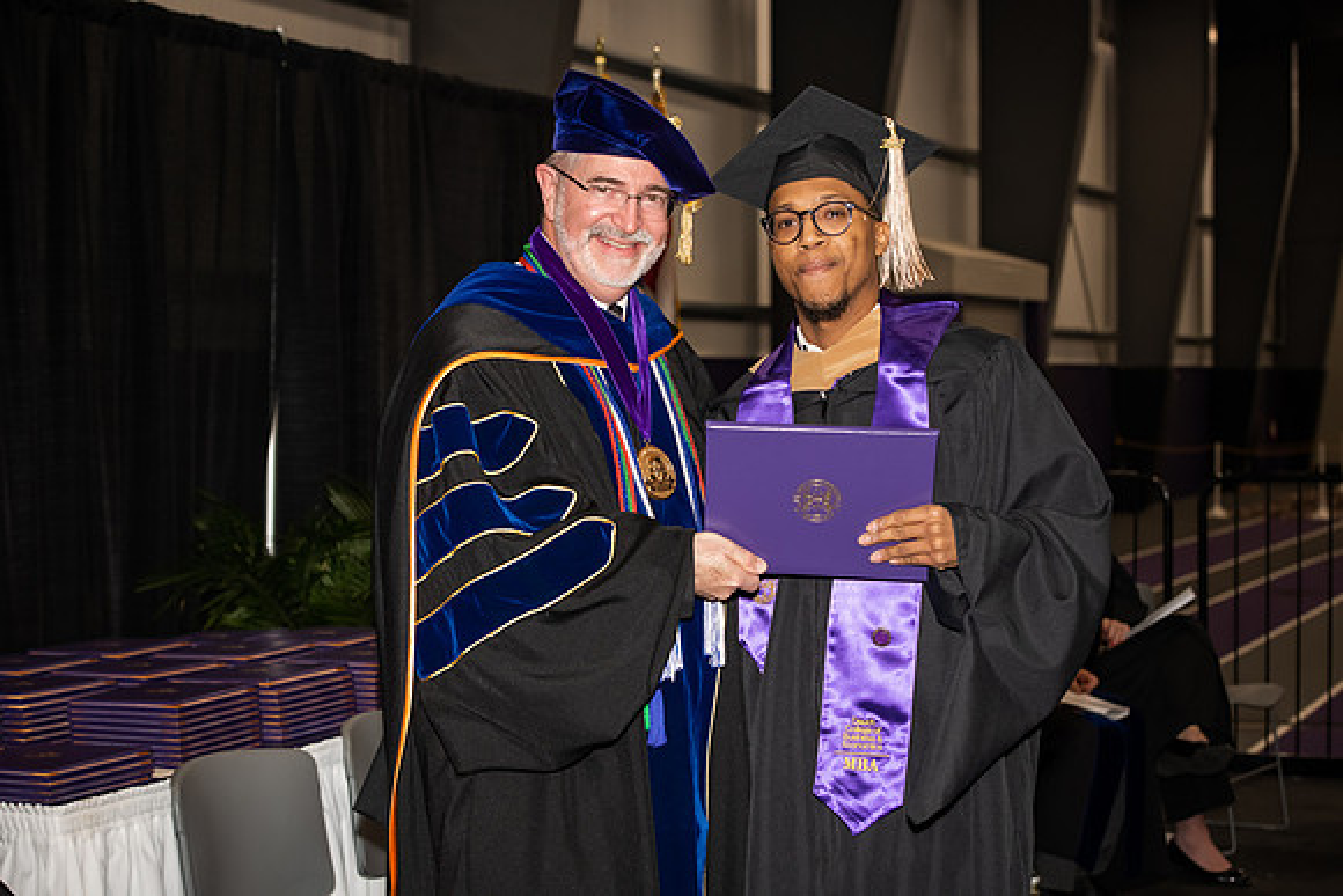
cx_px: 672
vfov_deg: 19.5
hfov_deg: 28.8
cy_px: 448
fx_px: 2612
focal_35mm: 70
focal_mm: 70
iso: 1000
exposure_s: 1/200
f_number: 5.6
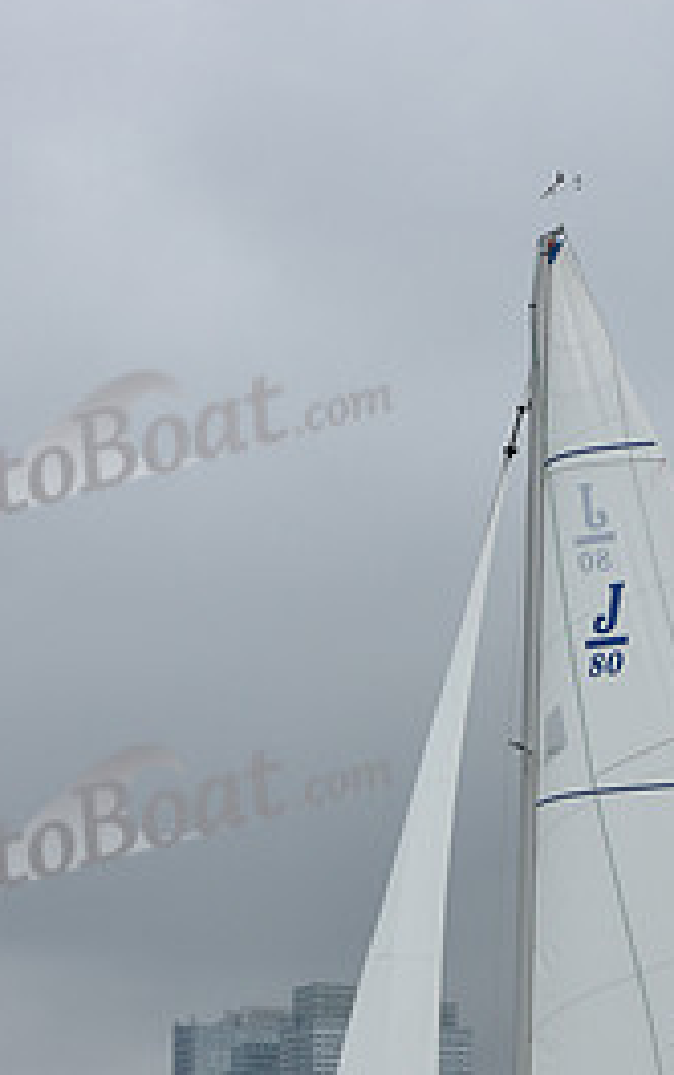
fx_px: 4577
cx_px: 603
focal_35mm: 156
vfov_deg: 13.3
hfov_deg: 8.4
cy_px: 986
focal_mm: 70
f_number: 9
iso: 400
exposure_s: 1/800
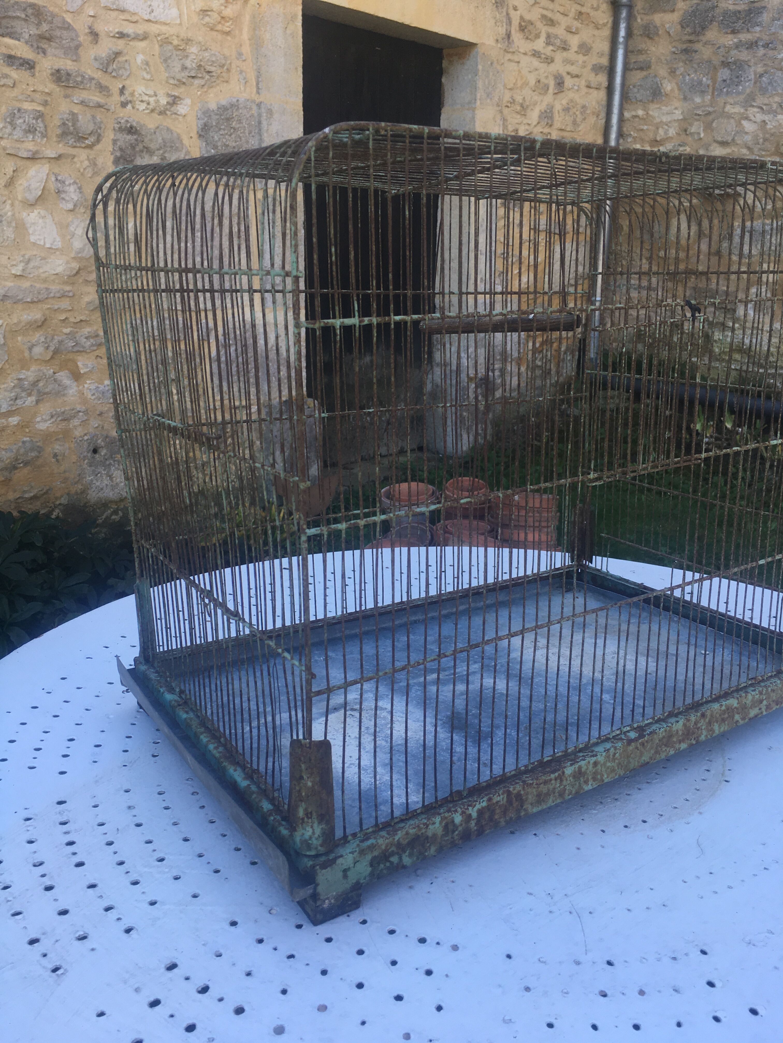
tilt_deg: -16.7
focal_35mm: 29
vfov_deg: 61.7
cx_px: 392
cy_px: 522
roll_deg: -1.9
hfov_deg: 48.2
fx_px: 875
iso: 25
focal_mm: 4.15
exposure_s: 1/173
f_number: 2.2
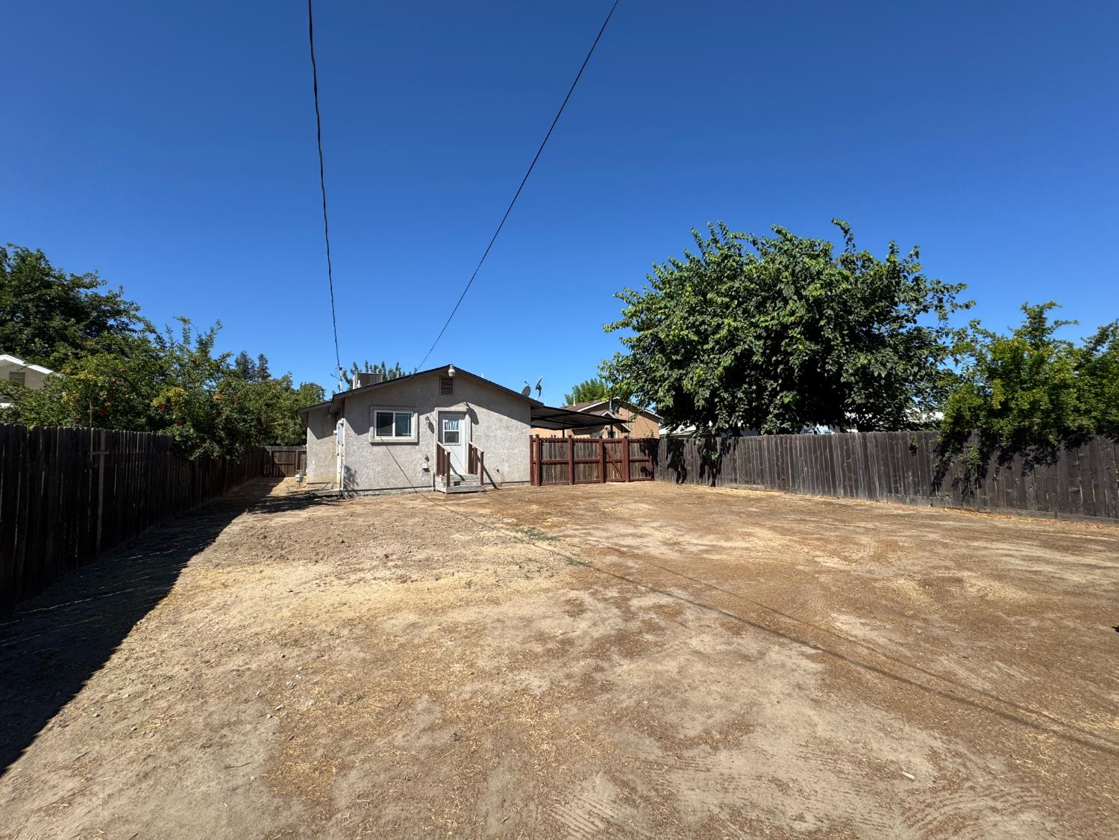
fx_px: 453
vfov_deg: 85.7
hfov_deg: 102.1
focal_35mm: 14
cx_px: 560
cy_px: 420
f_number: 2.2
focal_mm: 2.22
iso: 50
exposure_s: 1/1976
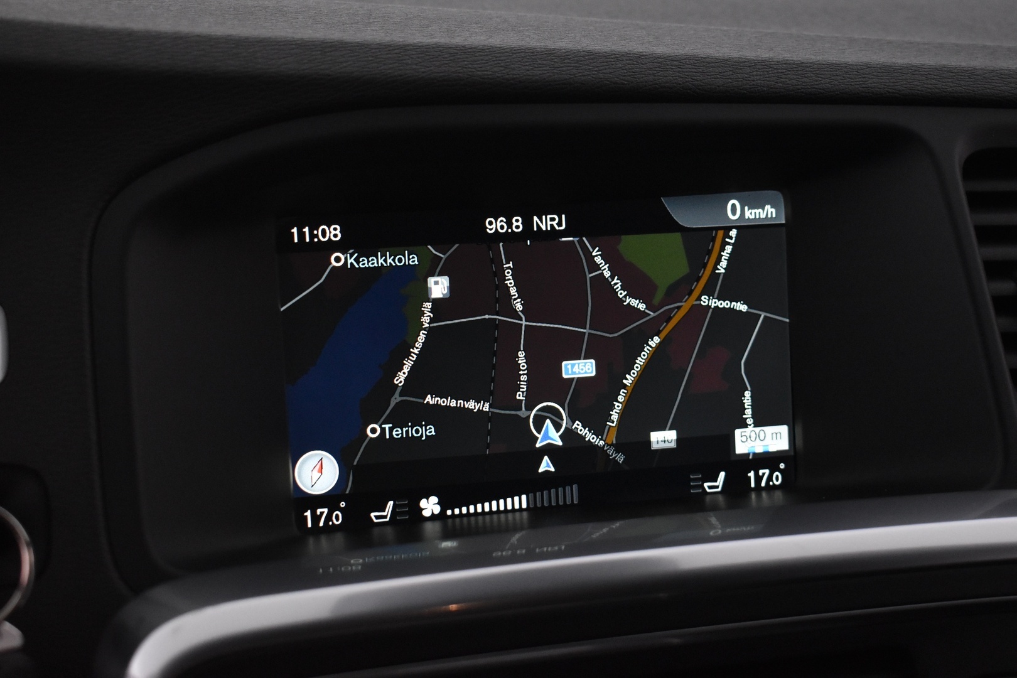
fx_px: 1610
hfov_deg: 35.1
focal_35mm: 57
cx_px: 508
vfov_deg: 23.8
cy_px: 339
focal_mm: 38
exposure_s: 1/60
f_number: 4.8
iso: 2800
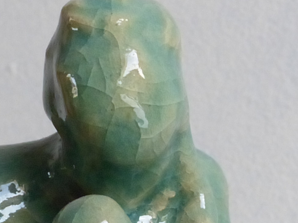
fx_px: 1403
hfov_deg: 12.1
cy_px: 204
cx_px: 132
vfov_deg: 9.1
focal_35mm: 163
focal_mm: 14
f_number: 4
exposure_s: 1/640
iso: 1600
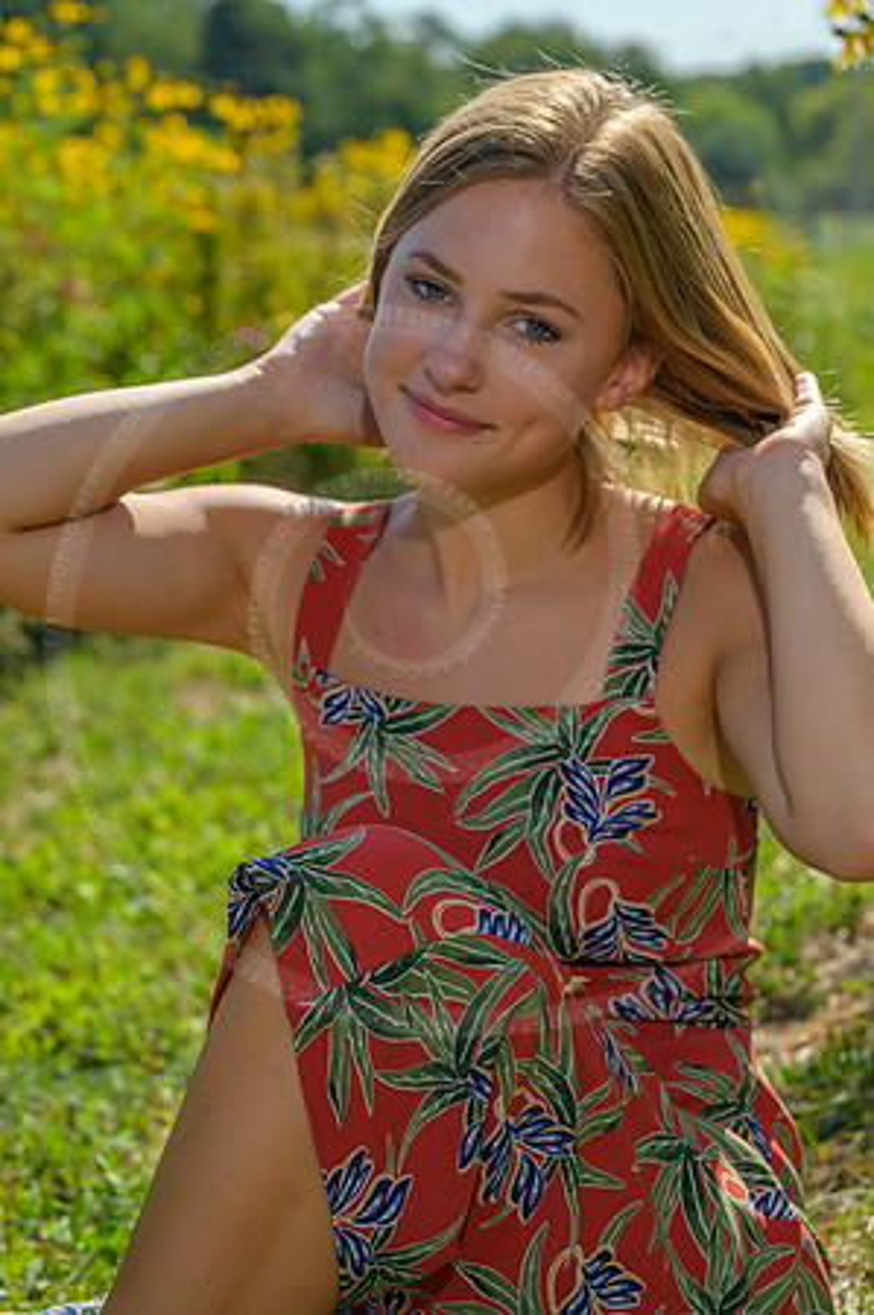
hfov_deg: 16.0
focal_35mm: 85
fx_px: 3102
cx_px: 437
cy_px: 658
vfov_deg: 23.9
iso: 200
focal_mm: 85
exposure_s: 1/1600
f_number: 5.6
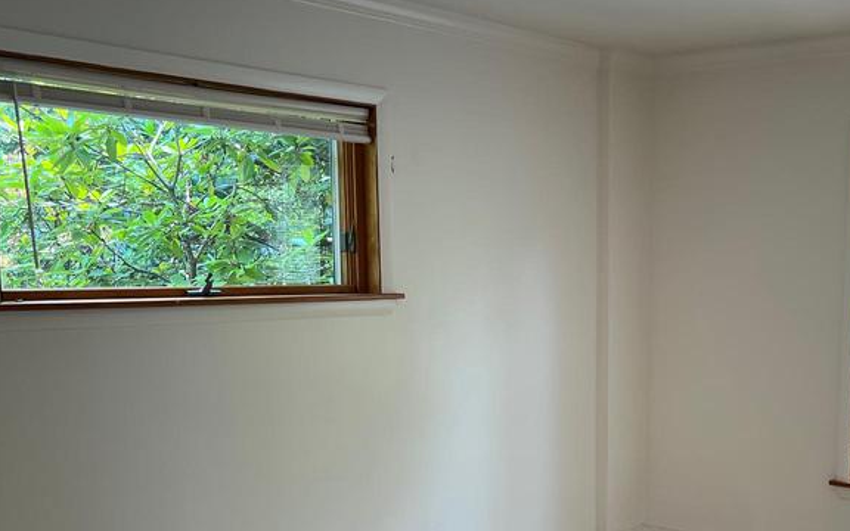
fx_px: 1135
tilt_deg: -9.1
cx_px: 608
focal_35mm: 49
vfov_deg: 25.8
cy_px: 438
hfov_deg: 40.2
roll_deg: -0.3
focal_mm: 5.7
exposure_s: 1/120
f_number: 1.5
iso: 50
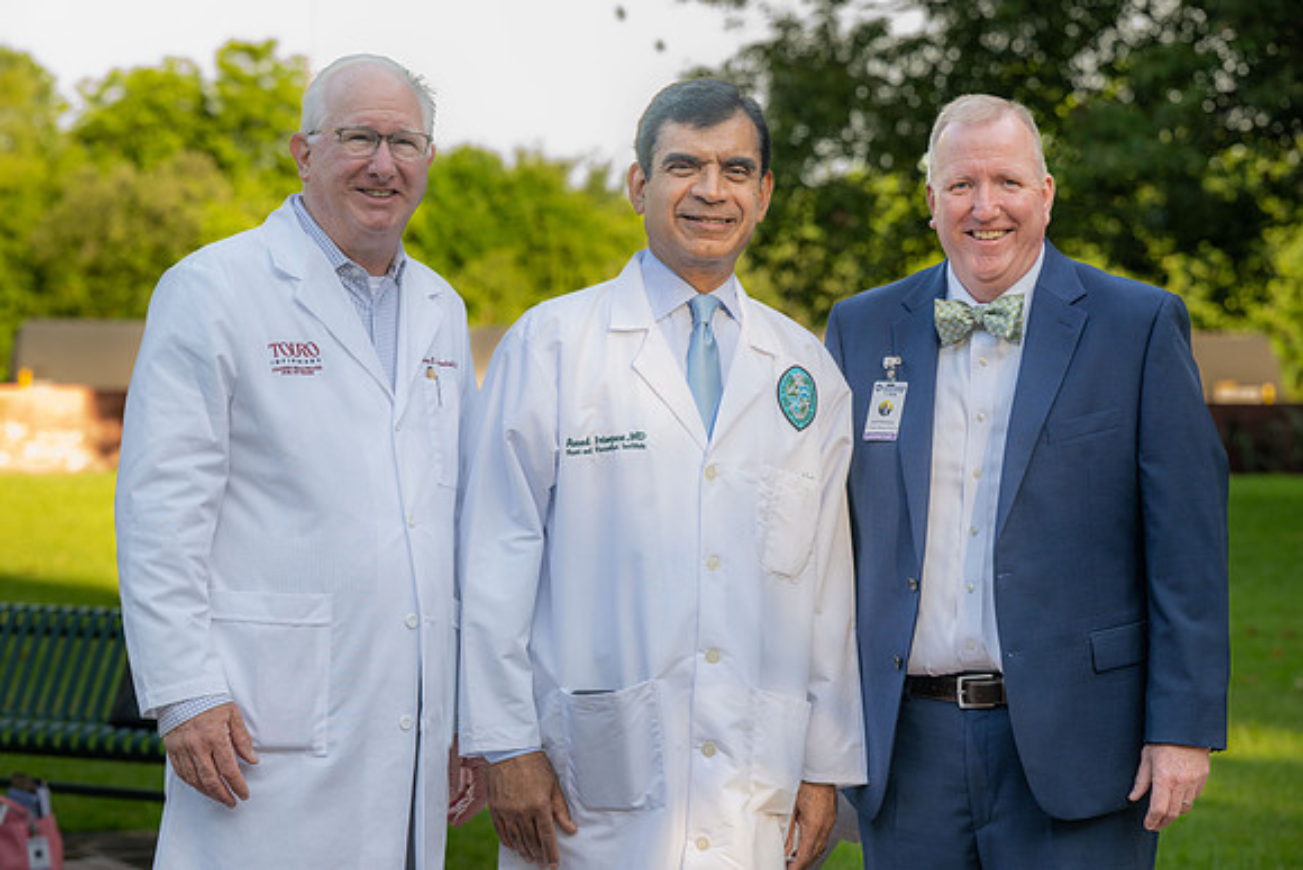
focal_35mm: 115
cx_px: 652
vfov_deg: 11.9
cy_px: 435
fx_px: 4163
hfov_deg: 17.8
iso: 320
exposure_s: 1/160
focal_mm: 115
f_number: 5.6
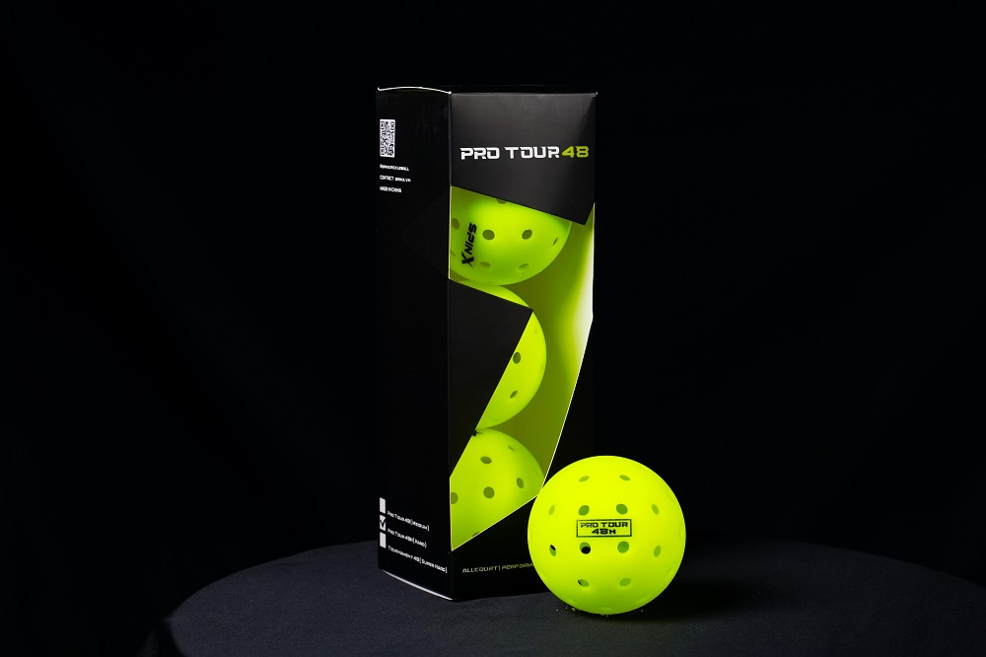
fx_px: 2218
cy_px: 328
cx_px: 493
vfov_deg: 16.8
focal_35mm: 81
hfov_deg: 25.1
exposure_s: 1/125
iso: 640
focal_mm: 54
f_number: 5
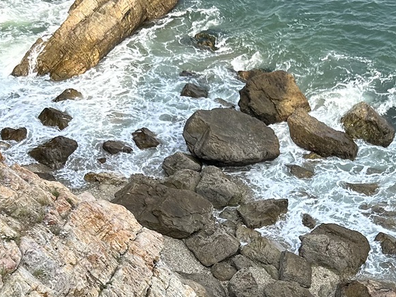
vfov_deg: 16.5
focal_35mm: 89
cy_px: 233
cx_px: 300
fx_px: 1018
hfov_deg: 21.8
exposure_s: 1/1575
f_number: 1.5
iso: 50
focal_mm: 5.7
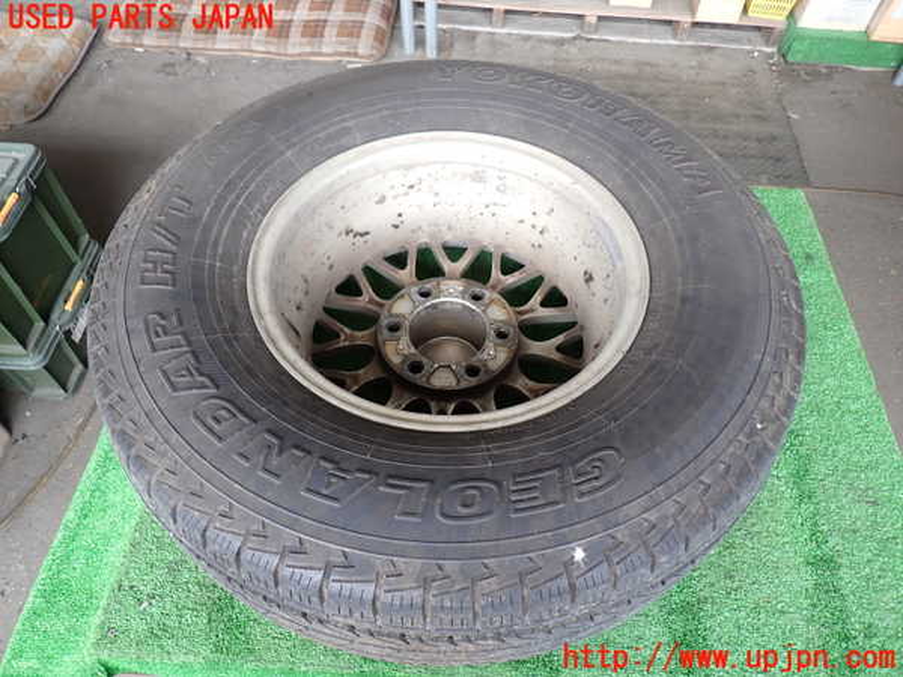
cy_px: 338
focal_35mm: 25
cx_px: 452
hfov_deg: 69.4
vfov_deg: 54.9
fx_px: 652
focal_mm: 4.5
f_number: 2
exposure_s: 1/80
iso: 100
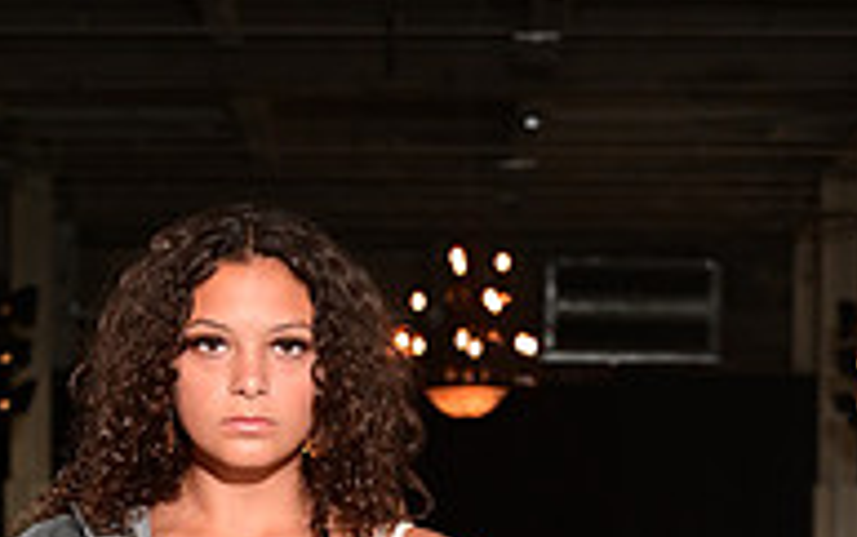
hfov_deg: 9.8
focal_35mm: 214
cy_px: 1247
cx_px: 284
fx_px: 5003
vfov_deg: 5.9
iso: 1000
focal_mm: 70
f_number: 6.3
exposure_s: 1/160
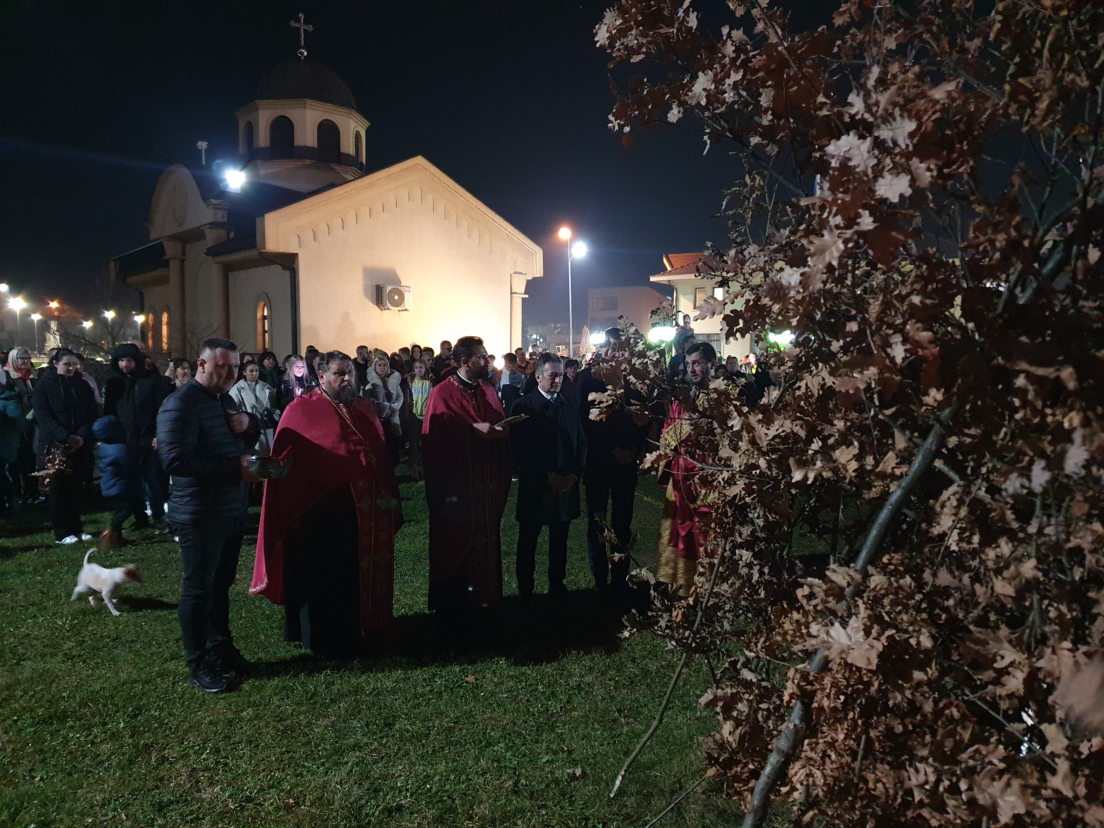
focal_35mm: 26
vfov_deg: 53.1
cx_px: 552
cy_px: 414
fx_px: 829
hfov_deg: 67.3
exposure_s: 1/17
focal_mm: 4.32
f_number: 1.5
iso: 640
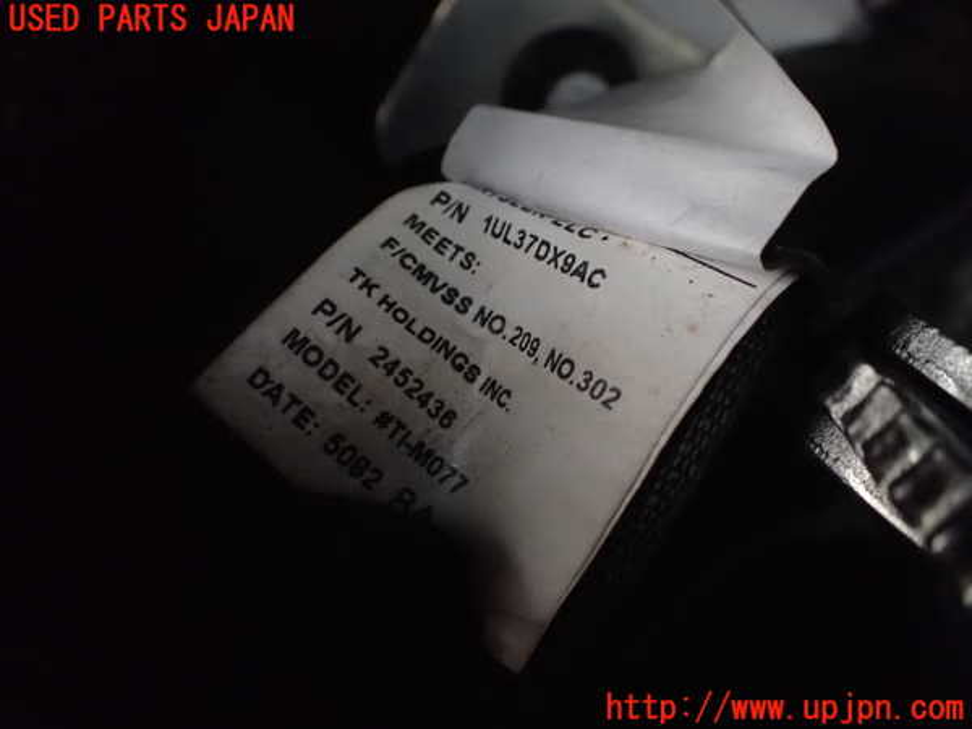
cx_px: 486
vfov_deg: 46.8
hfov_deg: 60.0
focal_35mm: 30
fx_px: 842
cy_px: 364
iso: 1600
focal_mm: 5.4
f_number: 2.3
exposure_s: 1/25
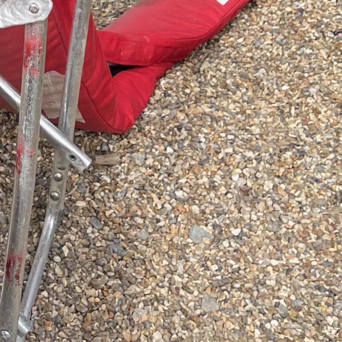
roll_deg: -0.4
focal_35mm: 105
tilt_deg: -18.7
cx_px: -310
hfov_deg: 14.3
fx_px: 1174
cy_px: -168
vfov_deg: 15.3
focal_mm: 4.2
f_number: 1.6
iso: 32
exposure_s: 1/1247
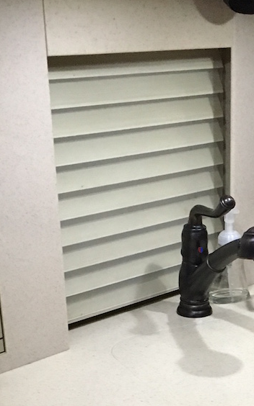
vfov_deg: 24.9
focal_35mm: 80
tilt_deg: -22.3
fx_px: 887
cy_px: 382
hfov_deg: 15.7
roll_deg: -1.8
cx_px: 297
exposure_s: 1/30
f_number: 2.2
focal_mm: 4.15
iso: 160
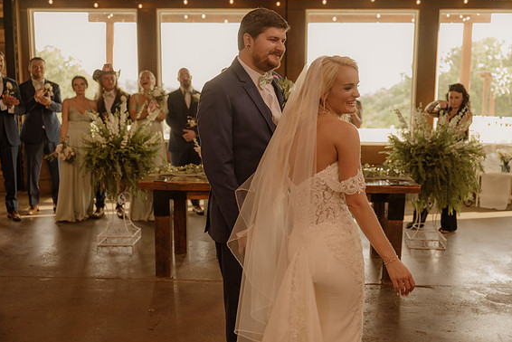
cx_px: 261
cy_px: 169
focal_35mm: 41
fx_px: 583
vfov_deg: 32.7
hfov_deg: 47.4
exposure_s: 1/250
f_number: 2.8
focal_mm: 40
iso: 1000
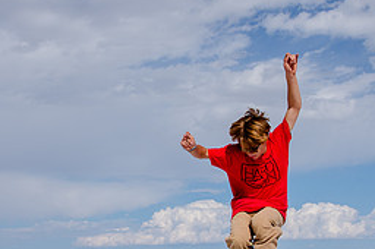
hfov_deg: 27.0
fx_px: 780
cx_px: 155
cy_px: 178
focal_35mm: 75
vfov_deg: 18.1
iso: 250
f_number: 10
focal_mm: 30
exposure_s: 1/1250
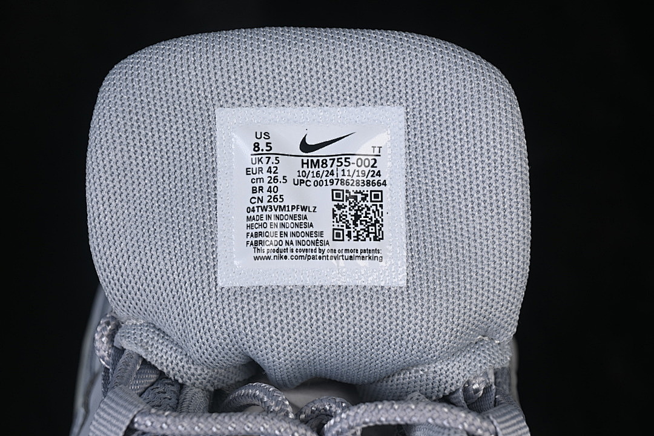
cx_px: 327
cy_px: 218
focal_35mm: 75
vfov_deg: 18.2
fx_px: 1362
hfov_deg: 27.0
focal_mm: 50
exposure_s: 1/80
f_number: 8
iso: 160
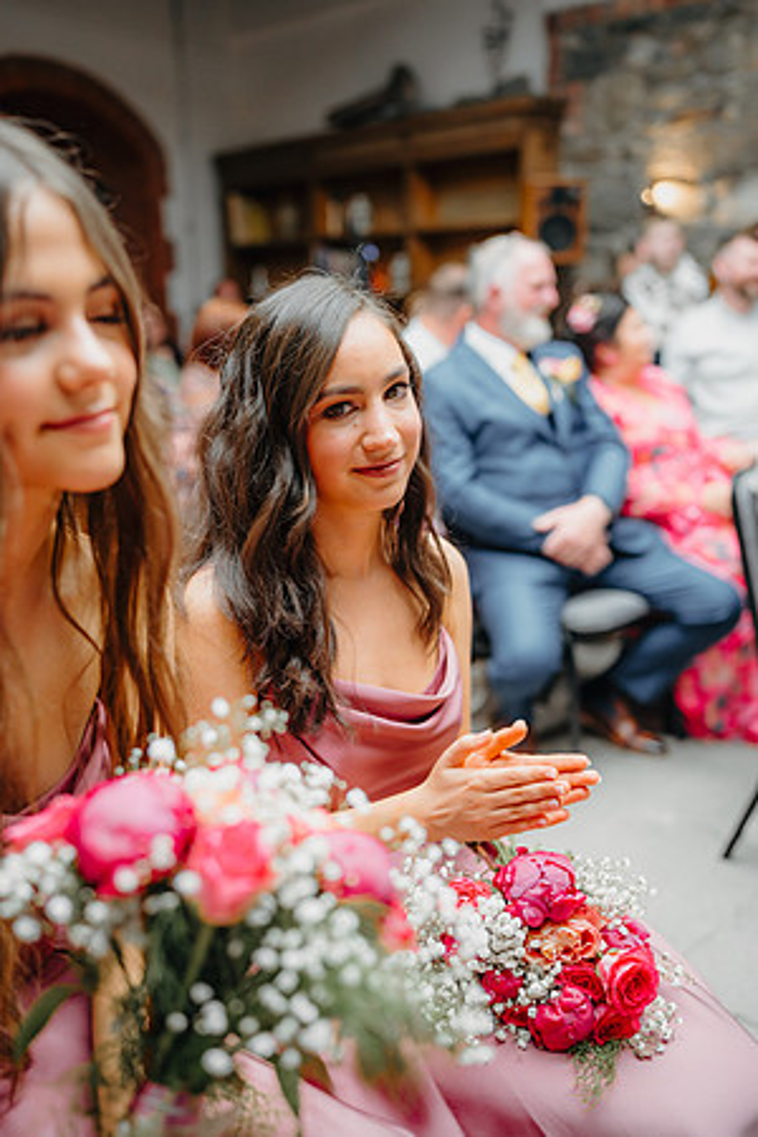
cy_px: 568
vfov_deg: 54.4
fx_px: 1105
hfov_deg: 37.9
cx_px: 379
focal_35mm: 35
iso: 100
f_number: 2
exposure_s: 1/200
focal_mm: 35
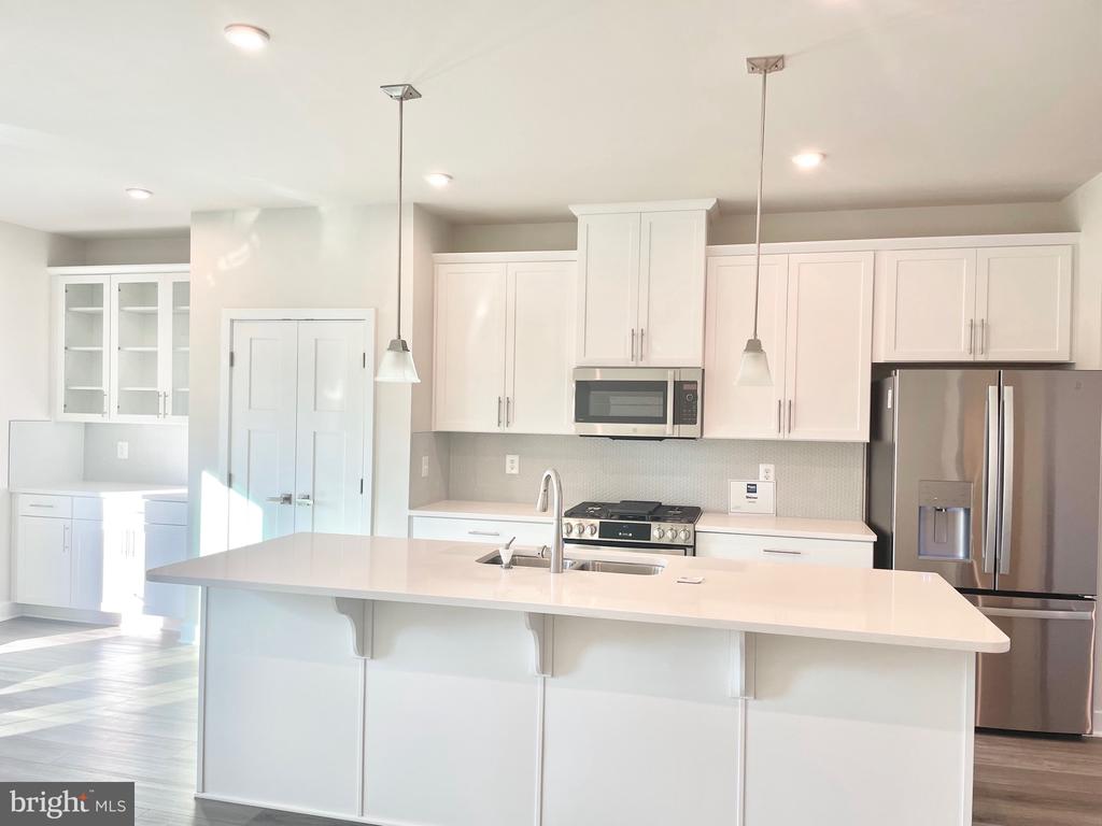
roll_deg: -1.9
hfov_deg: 67.3
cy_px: 413
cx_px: 551
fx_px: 828
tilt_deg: -0.1
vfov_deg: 53.1
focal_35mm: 26
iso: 40
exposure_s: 1/120
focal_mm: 4.2
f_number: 1.6
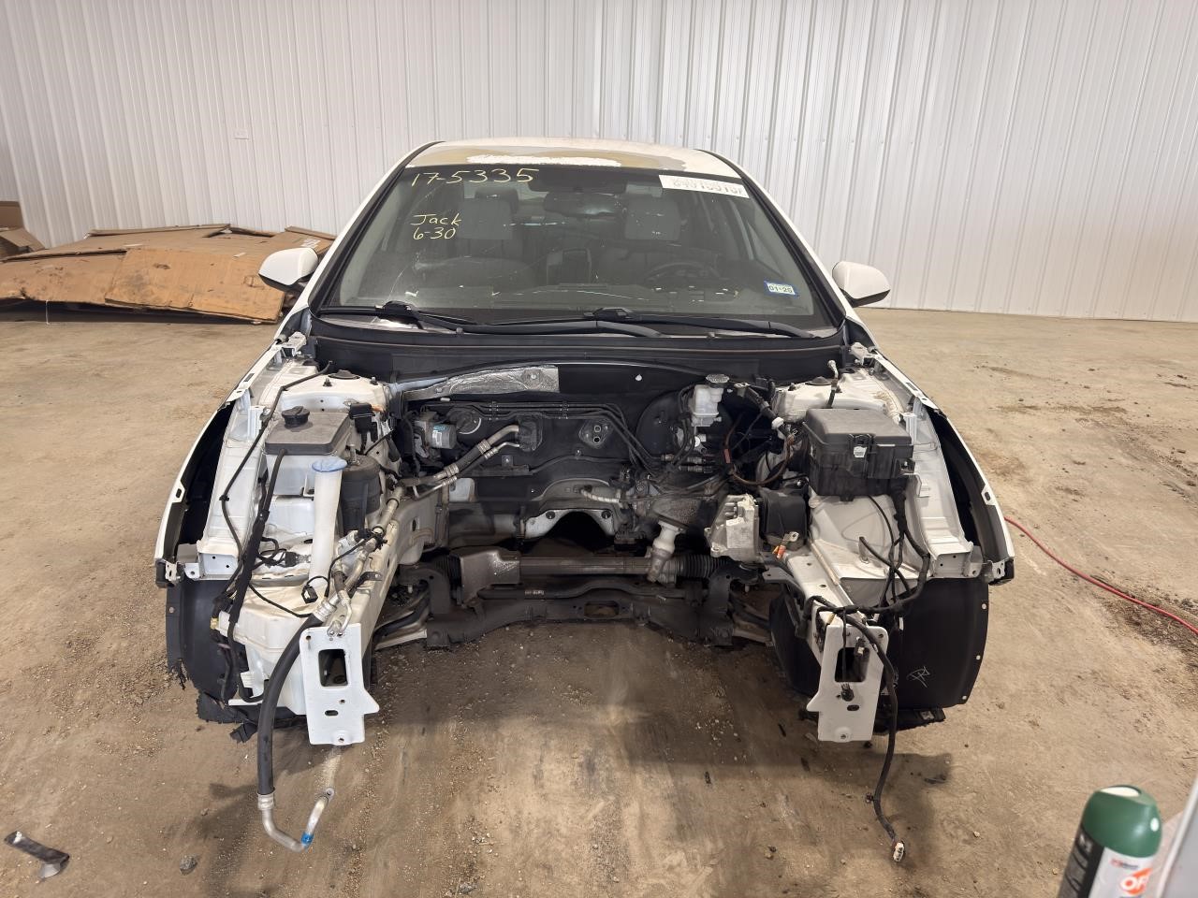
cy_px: 449
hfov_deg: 71.6
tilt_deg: -20.4
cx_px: 599
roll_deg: -1.3
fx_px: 831
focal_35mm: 24
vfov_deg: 56.8
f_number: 1.78
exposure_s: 1/92
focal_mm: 6.76
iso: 100
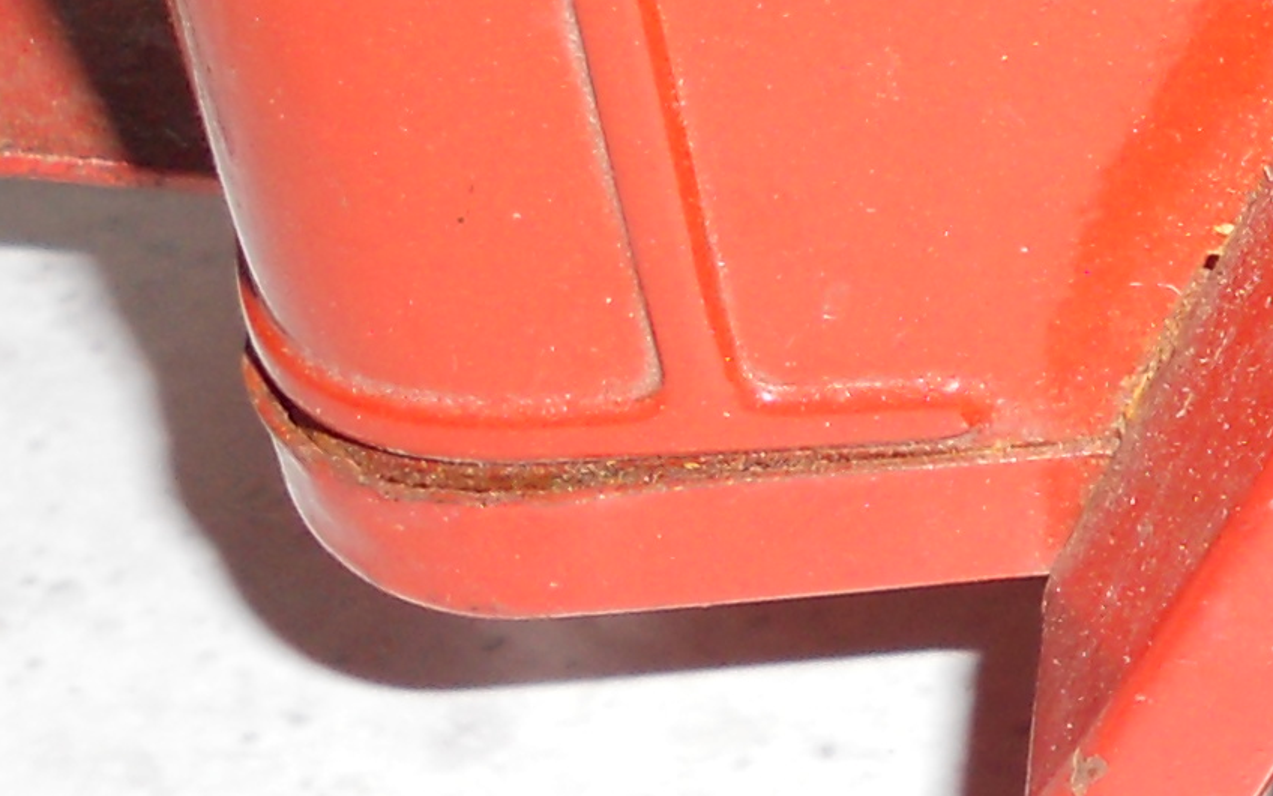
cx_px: 1410
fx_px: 5551
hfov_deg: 12.8
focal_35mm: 160
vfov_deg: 8.2
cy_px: 63
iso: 80
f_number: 3.5
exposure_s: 1/25
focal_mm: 5.8
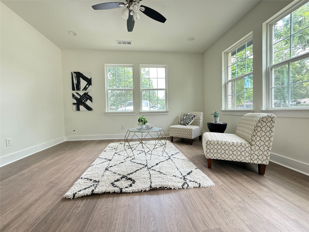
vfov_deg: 85.7
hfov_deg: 102.1
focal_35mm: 14
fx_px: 125
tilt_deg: -1.5
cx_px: 154
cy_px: 116
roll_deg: +0.7
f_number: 2.2
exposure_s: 1/99
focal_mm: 2.22
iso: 200
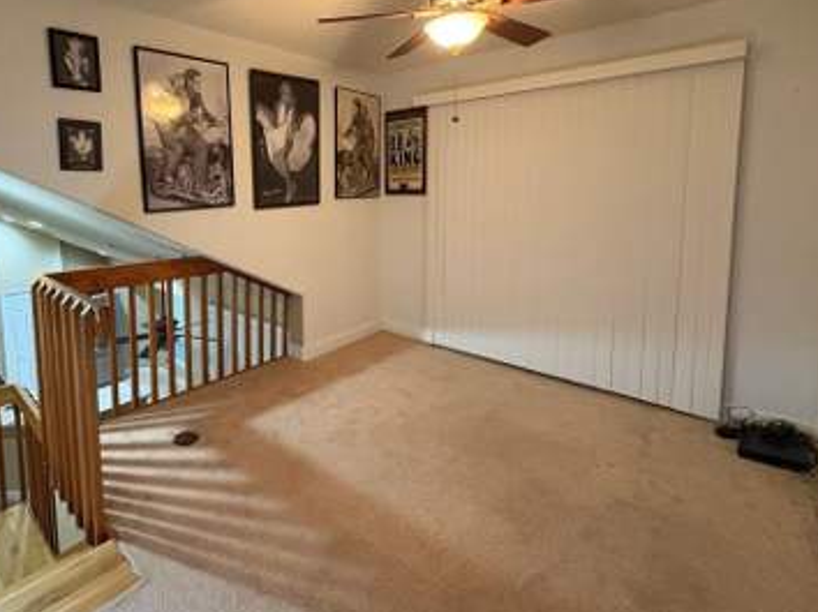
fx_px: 449
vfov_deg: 67.6
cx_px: 300
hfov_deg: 82.9
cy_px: 231
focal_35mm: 19
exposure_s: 1/60
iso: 800
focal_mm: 2.22
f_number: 2.2
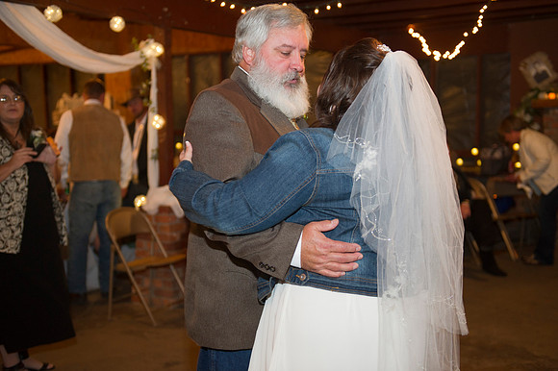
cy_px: 186
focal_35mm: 48
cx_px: 279
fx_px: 744
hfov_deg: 41.1
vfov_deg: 28.0
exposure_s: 1/40
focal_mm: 48
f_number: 2.8
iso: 1250
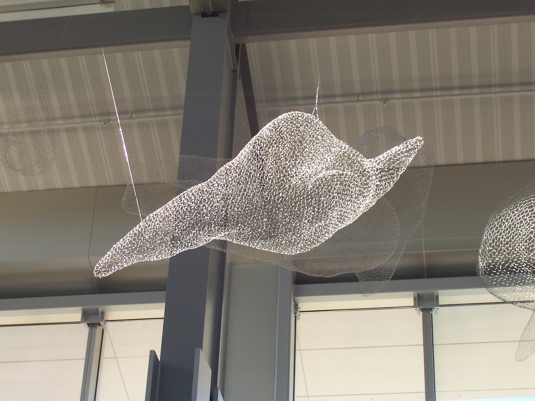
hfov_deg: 23.8
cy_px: 200
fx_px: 1267
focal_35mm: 82
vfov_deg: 18.0
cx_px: 268
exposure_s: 1/90
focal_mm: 13.5
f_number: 4.1
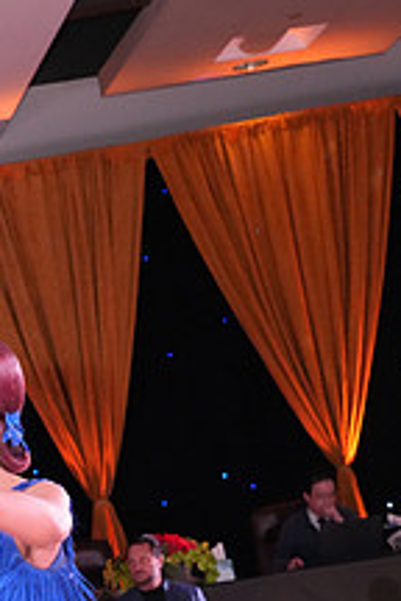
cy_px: 715
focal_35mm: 145
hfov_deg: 9.3
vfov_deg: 13.8
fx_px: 2423
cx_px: -113
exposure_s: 1/250
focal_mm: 54
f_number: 6.3
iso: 8000
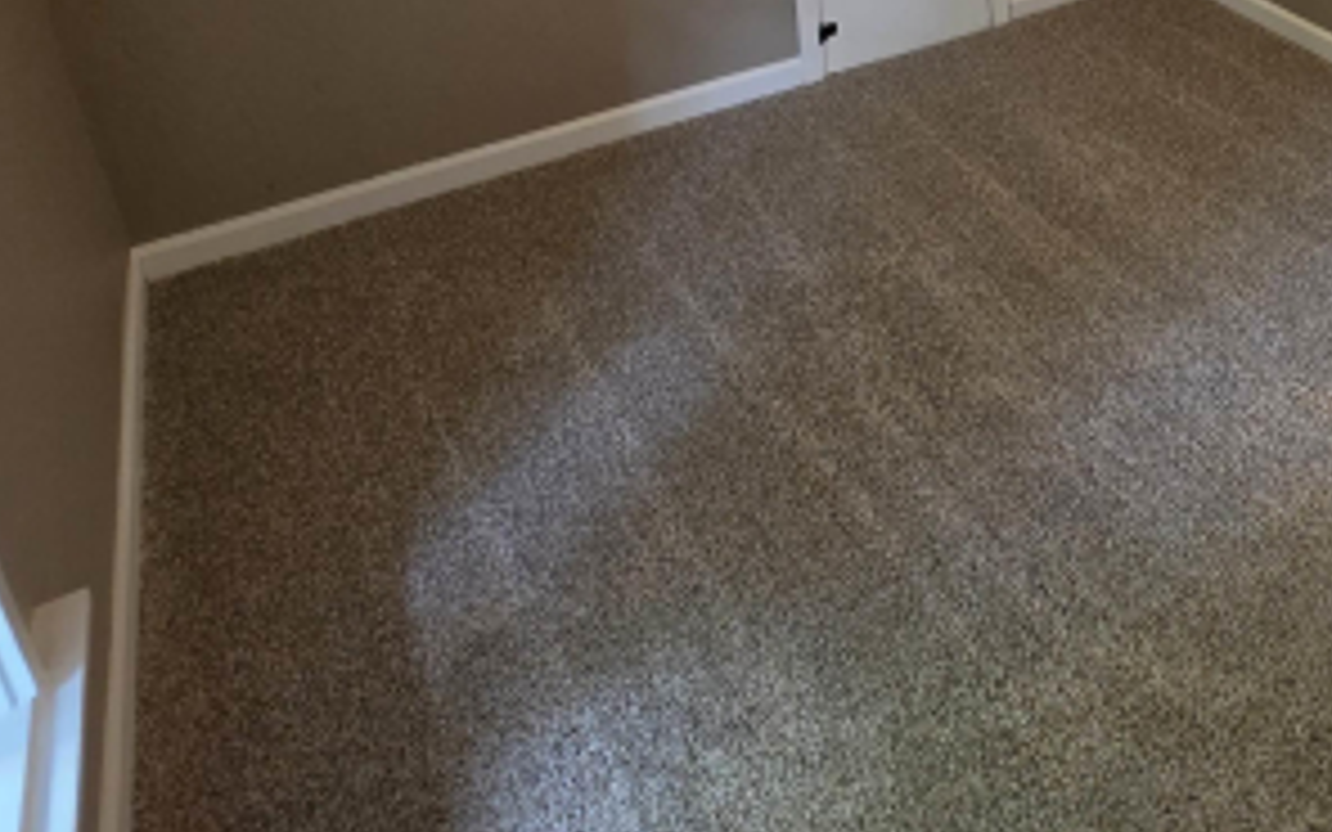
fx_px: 1125
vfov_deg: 34.2
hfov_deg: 55.0
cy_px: -117
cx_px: 1141
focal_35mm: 31
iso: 160
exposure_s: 1/60
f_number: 1.9
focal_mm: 2.2
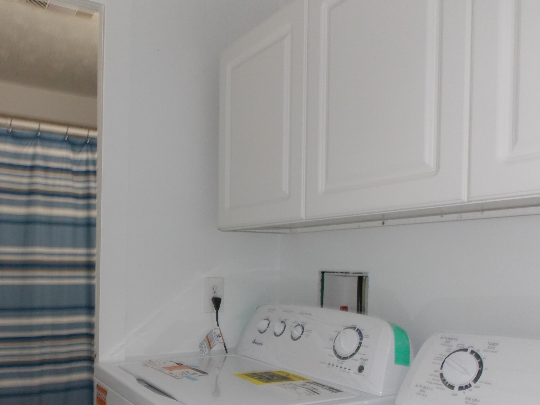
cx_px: 199
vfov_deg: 42.1
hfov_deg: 54.7
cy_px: 283
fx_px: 515
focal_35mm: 33
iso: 200
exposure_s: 1/30
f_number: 3.1
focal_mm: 4
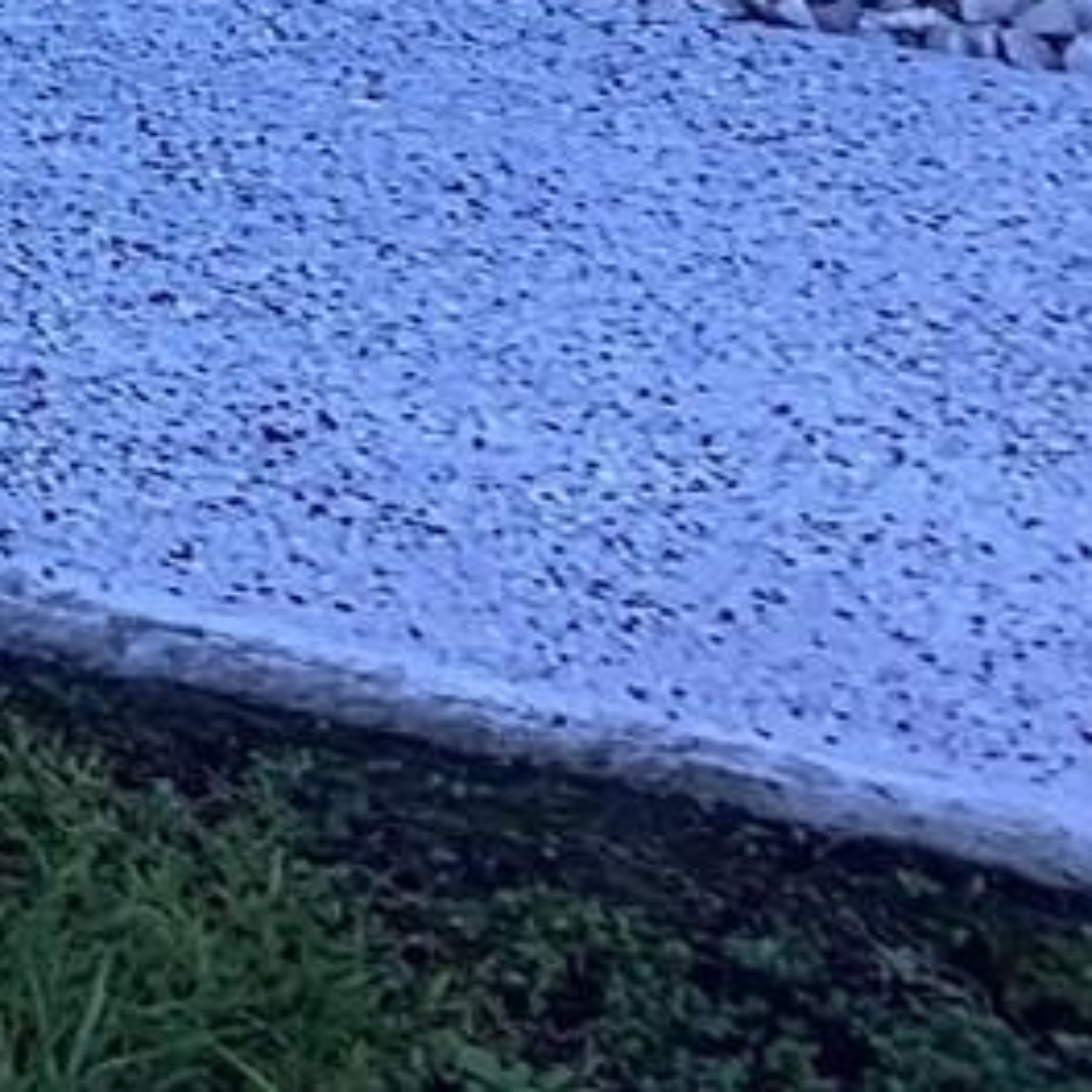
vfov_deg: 9.6
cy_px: -1320
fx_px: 5925
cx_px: -1022
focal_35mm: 166
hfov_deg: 9.9
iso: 25
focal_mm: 3.3
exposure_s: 1/278
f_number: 2.4
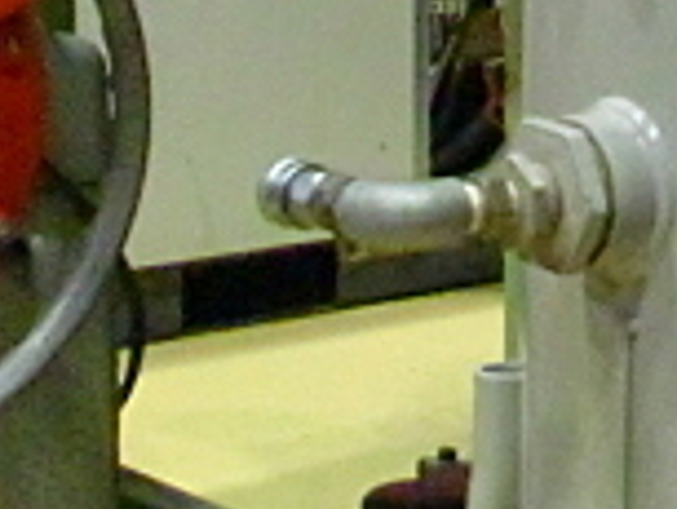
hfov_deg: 12.9
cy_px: 31
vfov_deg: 10.1
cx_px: 982
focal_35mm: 146
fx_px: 2858
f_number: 3.1
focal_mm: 6.3
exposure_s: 1/60
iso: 1000
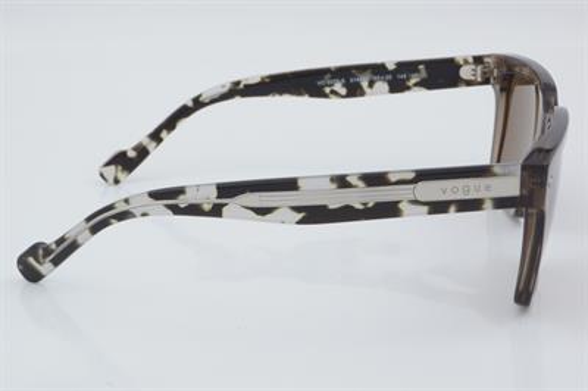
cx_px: 294
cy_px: 196
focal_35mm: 75
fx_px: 1224
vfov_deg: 18.2
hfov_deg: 27.0
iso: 100
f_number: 32
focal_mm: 50
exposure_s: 1/4
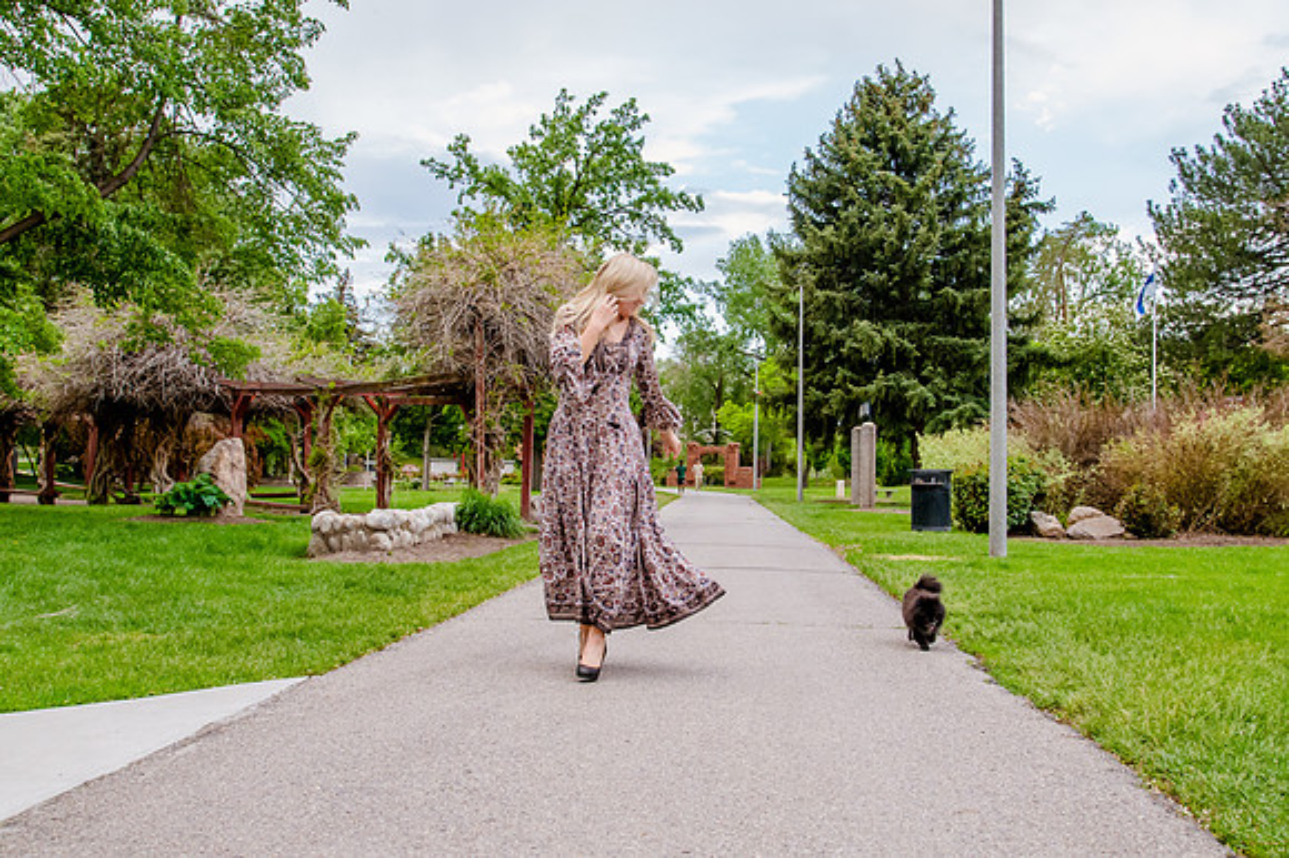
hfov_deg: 48.2
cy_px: 421
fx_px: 1440
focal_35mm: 40
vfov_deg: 33.2
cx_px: 648
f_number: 8
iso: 2500
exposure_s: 1/640
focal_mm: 30
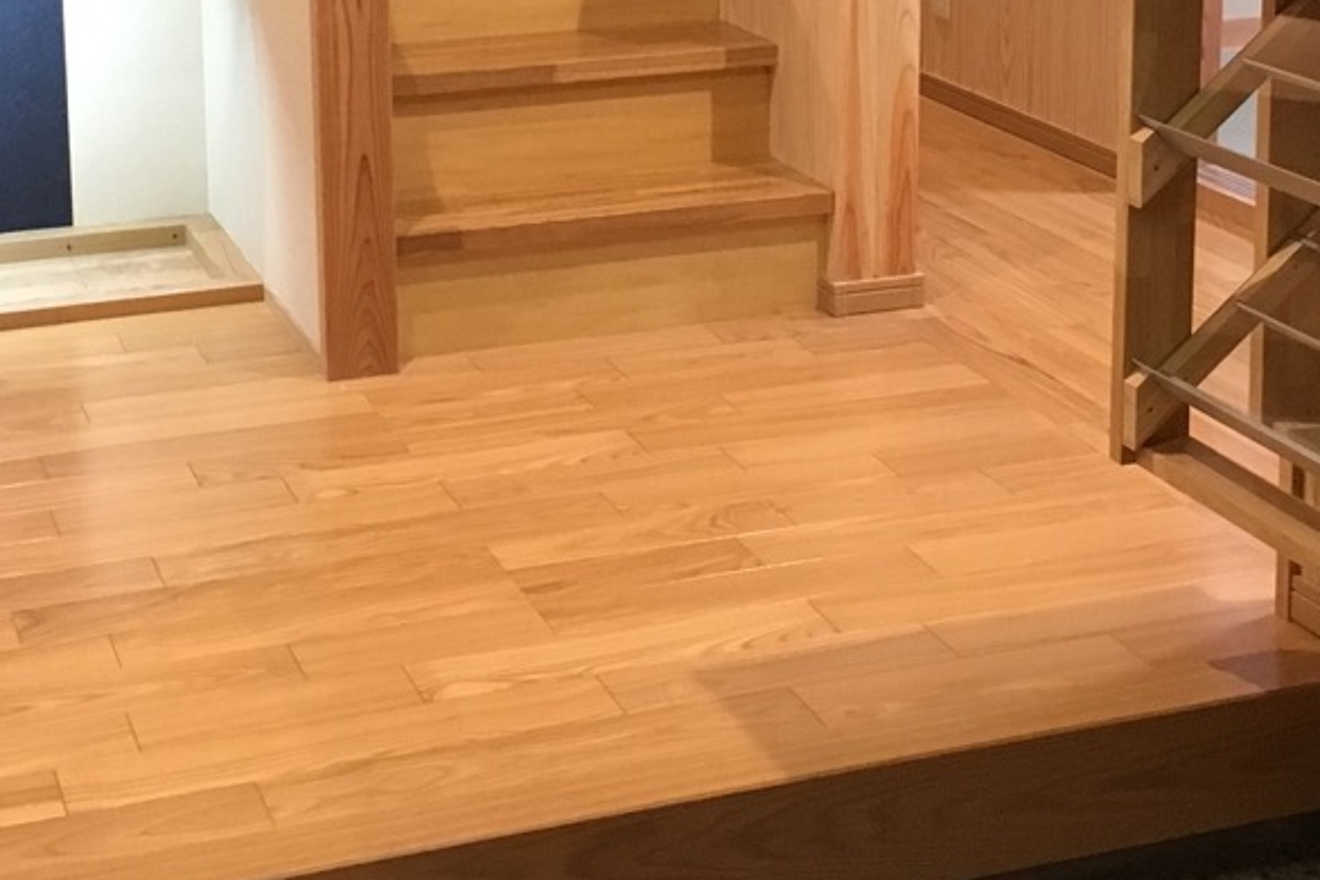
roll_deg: +0.5
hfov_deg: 30.4
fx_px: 2420
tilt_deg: -10.0
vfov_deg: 20.0
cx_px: 523
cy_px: -9
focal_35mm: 66
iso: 200
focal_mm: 4.15
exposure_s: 1/30
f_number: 2.2
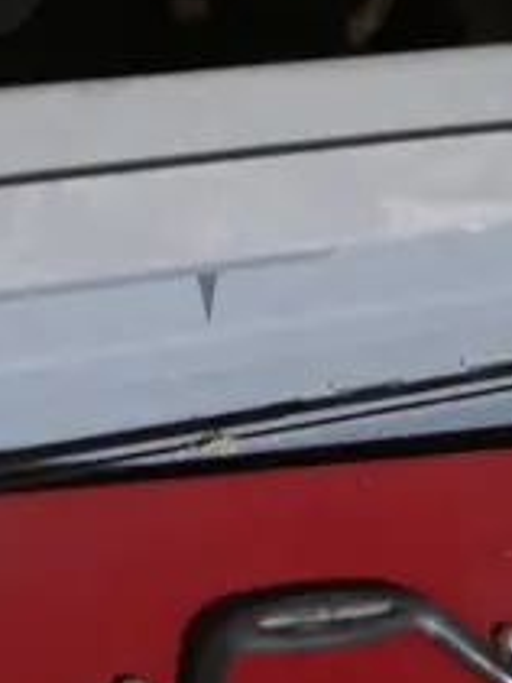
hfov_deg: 10.9
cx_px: 99
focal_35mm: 136
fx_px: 2685
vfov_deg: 13.9
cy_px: -207
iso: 640
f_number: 3.5
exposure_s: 1/60
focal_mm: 14
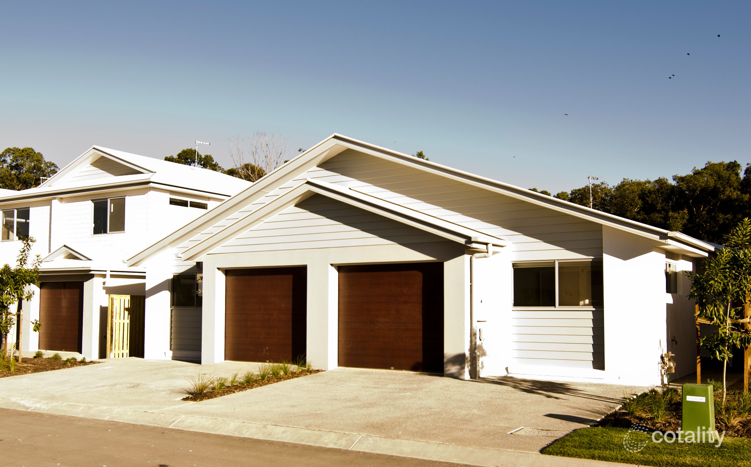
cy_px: 268
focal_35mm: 36
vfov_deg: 35.3
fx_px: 732
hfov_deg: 54.3
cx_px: 381
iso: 100
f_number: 5
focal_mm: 16
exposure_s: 1/200
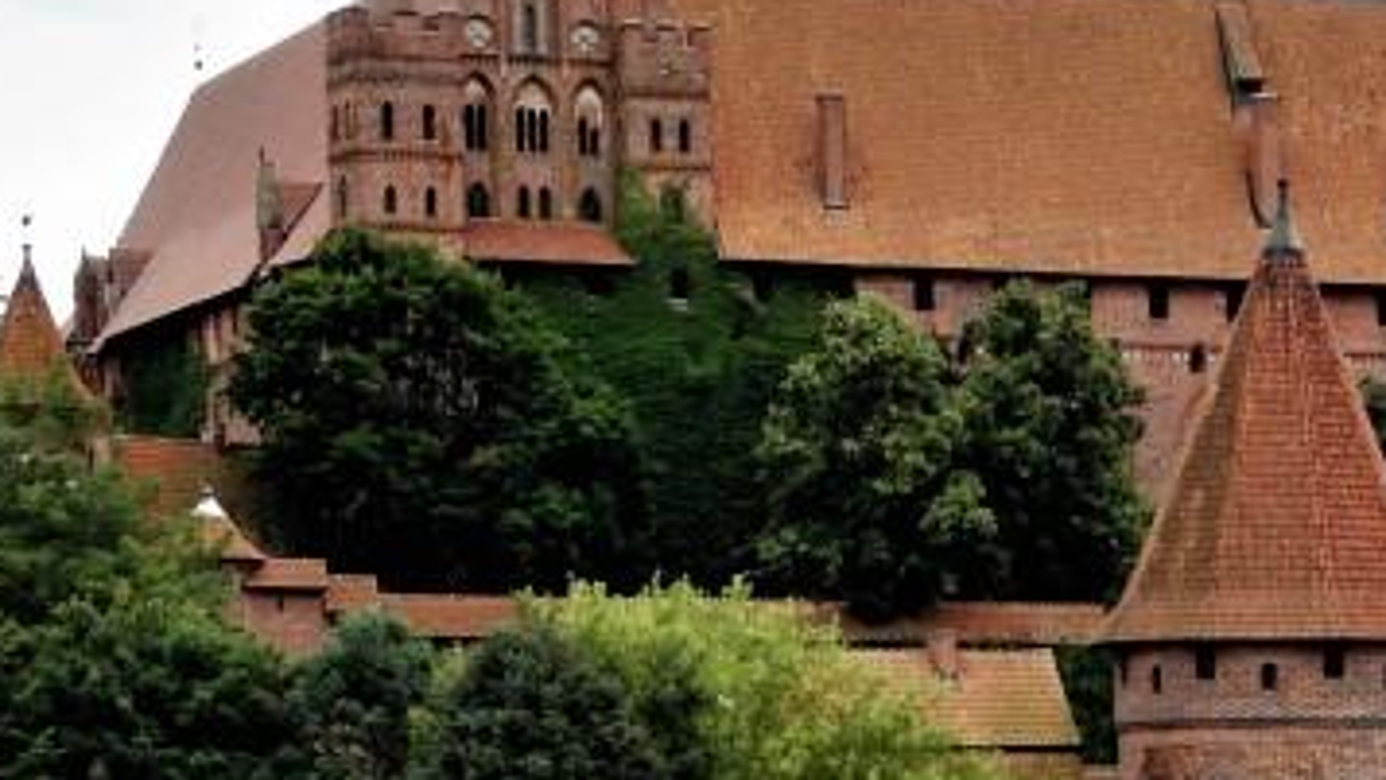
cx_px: 1898
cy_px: 1098
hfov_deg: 11.7
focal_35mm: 178
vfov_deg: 6.7
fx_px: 6543
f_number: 4.1
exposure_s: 1/90
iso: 200
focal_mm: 12.3
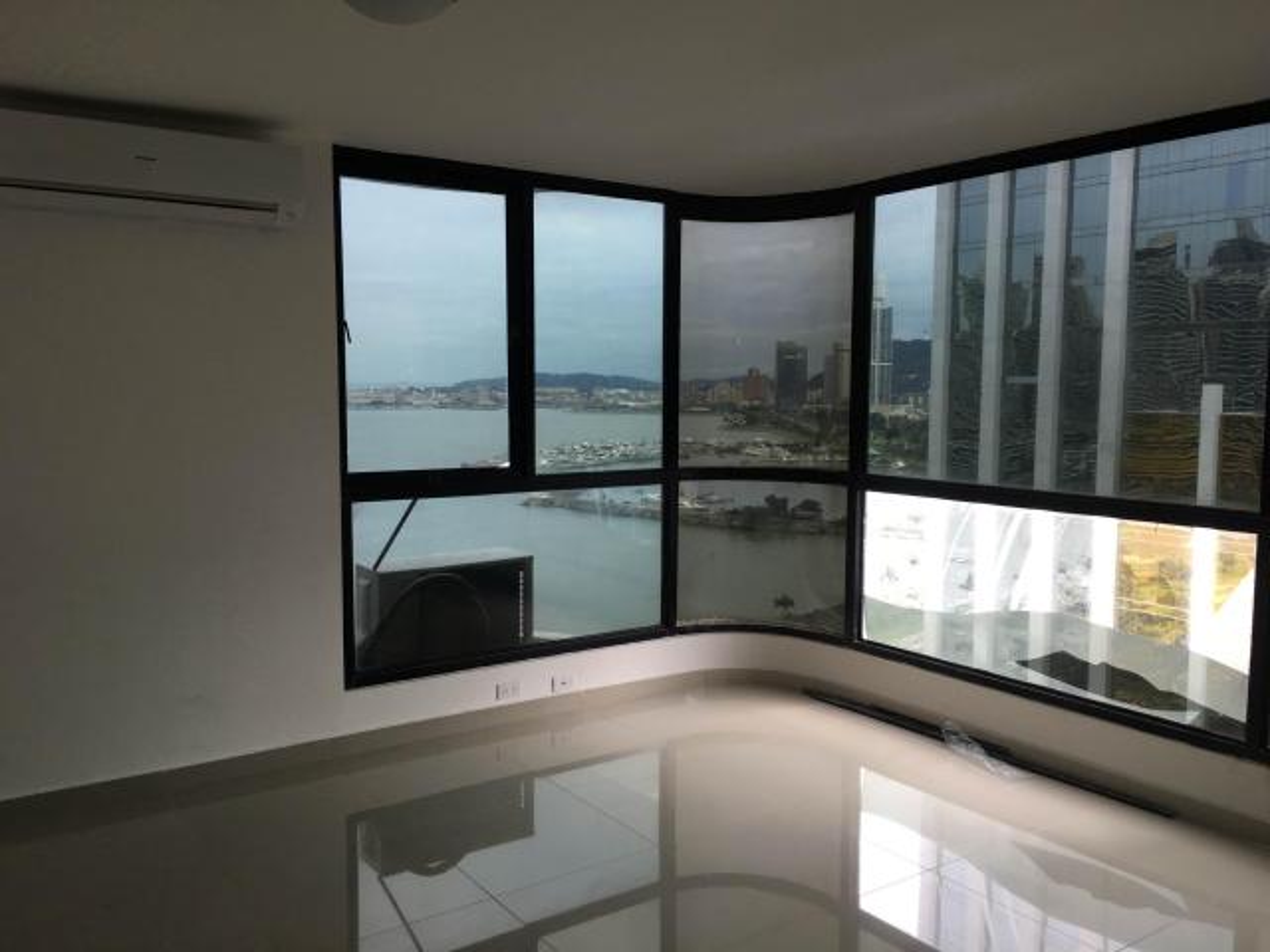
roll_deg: -0.3
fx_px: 1064
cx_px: 635
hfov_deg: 61.7
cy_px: 476
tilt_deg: -5.0
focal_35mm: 29
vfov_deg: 48.2
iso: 40
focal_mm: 4.15
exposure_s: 1/120
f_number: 2.2
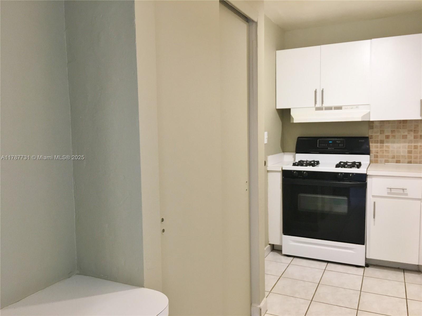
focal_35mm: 29
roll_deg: +0.7
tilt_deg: -4.8
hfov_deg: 61.7
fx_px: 354
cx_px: 211
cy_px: 158
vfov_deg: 48.2
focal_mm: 4.15
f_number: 2.2
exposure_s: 1/30
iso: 100
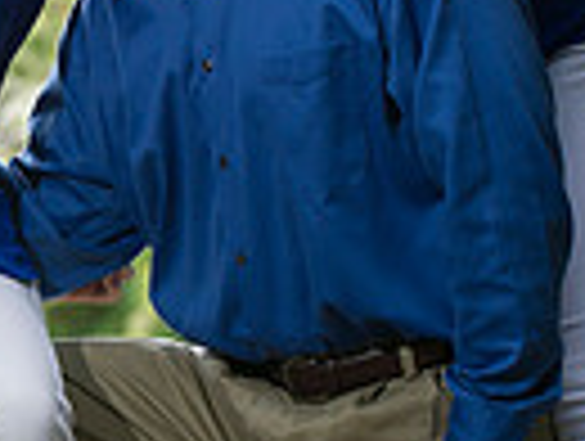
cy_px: 117
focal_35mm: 471
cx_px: -166
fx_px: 7974
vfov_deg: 3.2
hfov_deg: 4.2
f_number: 4
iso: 320
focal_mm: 110
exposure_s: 1/125
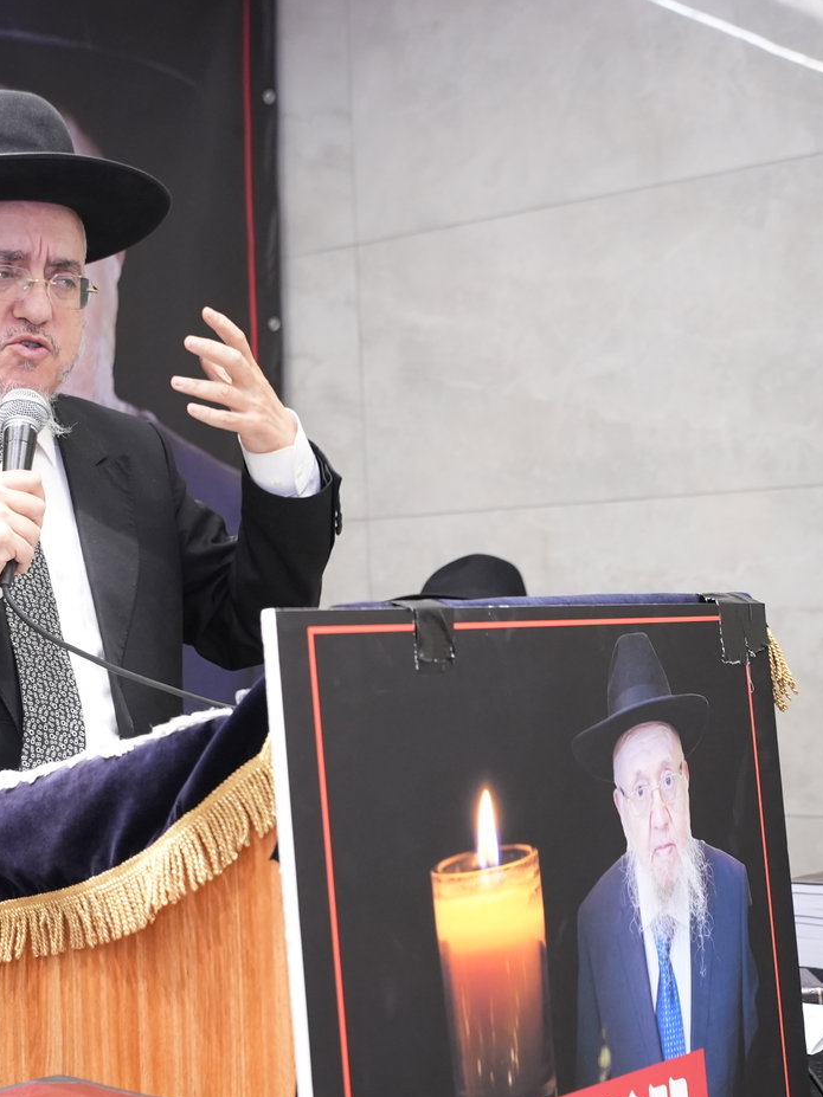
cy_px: 548
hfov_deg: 23.7
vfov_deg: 31.7
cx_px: 161
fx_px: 1934
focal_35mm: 61
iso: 3200
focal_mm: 42
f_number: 4
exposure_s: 1/200
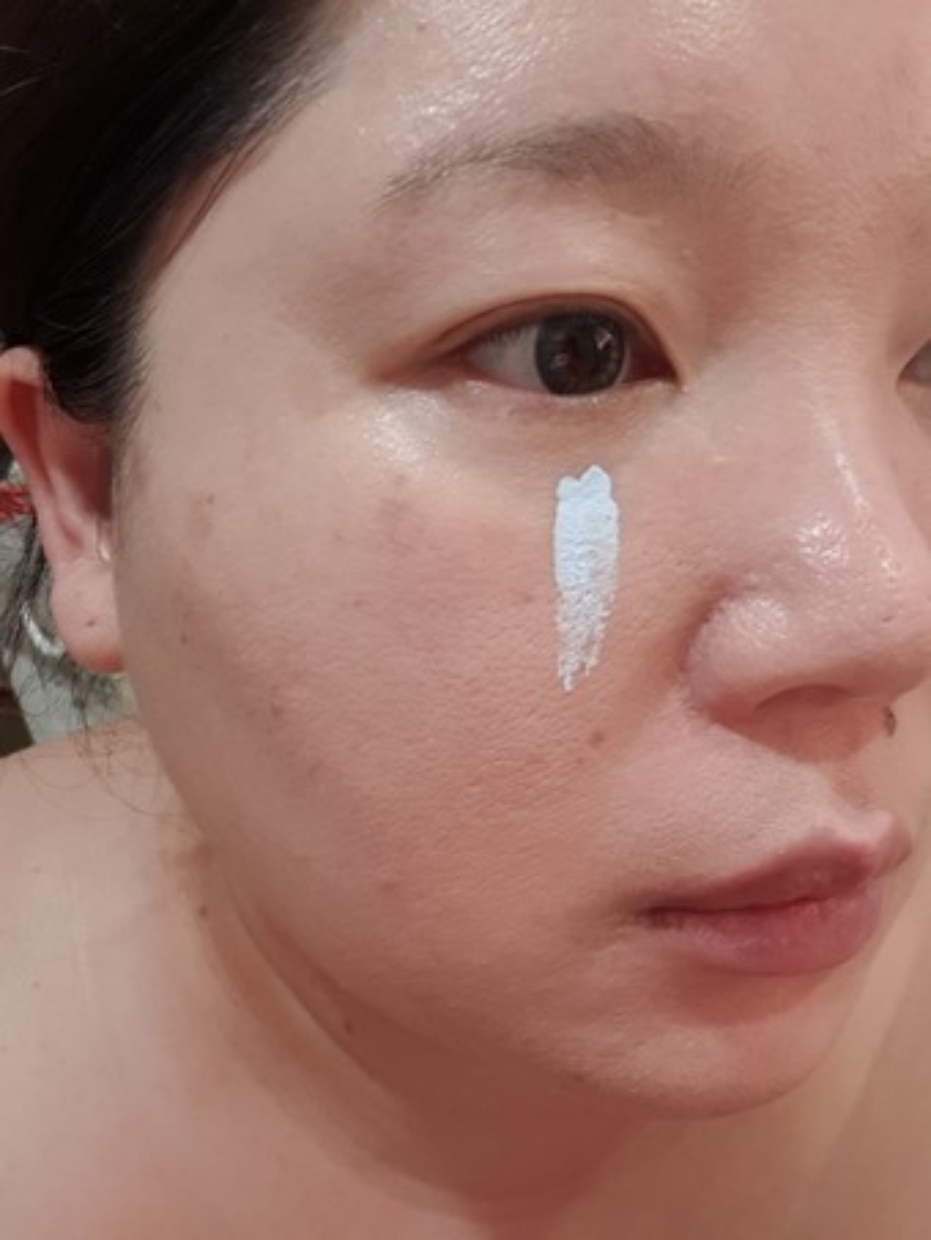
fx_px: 1111
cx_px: 466
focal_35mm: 31
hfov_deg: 45.5
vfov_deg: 58.3
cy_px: 620
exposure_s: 1/24
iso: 200
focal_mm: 2.92
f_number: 1.7
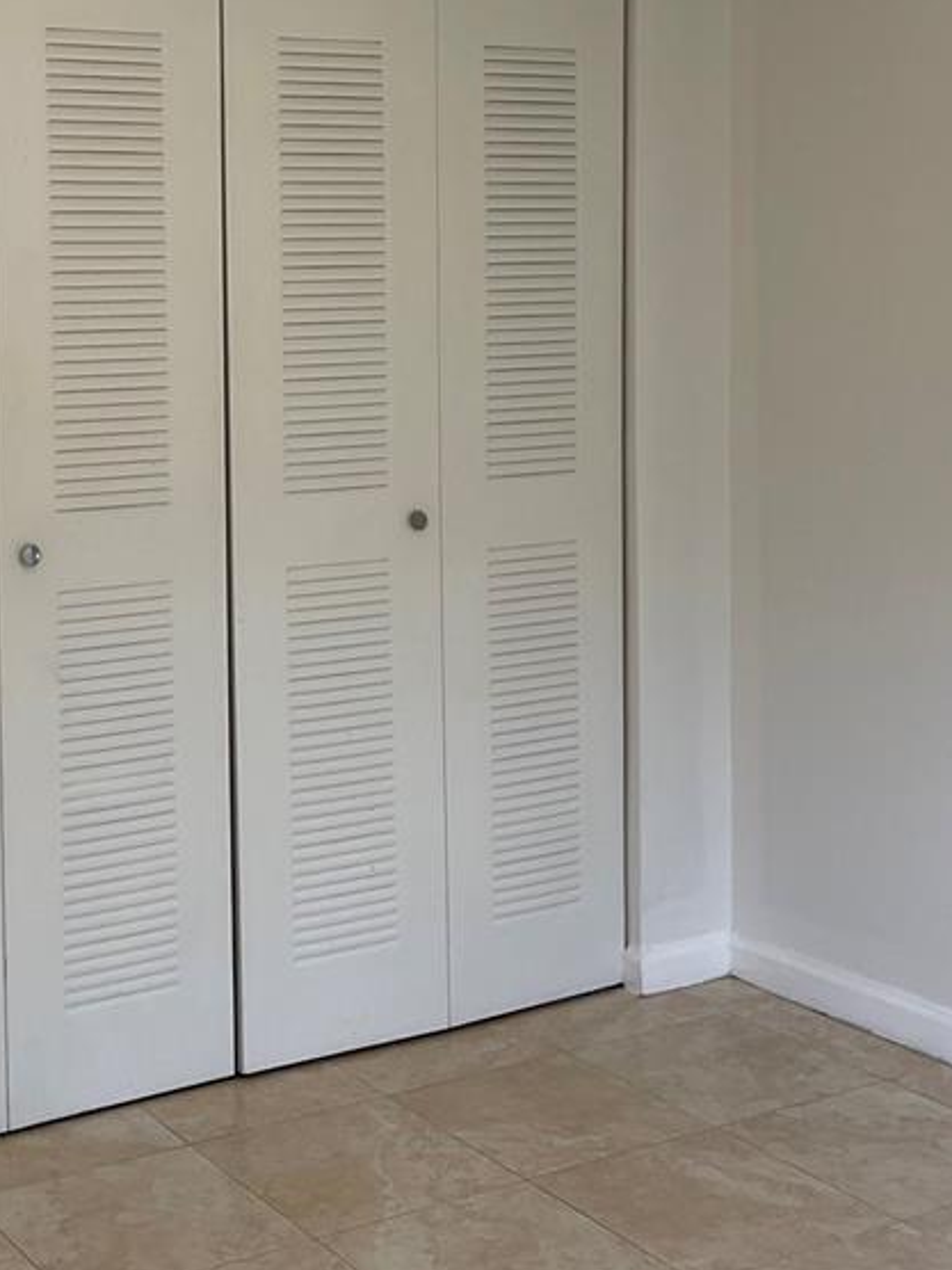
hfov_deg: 26.5
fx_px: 1980
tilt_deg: -3.9
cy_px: 411
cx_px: 178
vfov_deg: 35.2
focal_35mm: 54
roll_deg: +1.6
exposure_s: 1/60
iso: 80
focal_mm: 5.1
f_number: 1.6
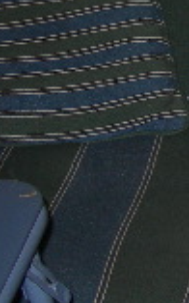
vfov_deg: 12.6
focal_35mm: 164
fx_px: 1353
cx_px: 590
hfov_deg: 7.1
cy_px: -10
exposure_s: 1/60.1
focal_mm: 7.8
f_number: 2.8
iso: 53
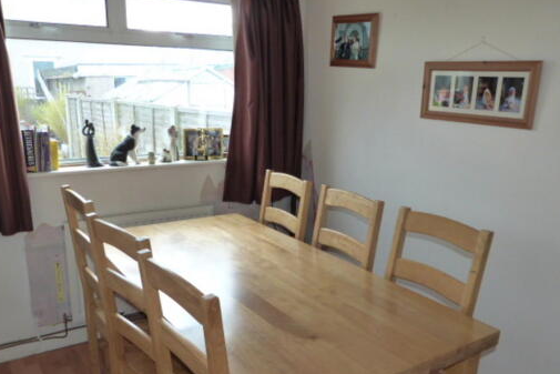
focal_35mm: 30
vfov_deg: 43.4
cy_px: 229
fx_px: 467
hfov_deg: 61.8
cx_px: 254
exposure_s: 1/60
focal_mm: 4.5
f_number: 2.8
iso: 160
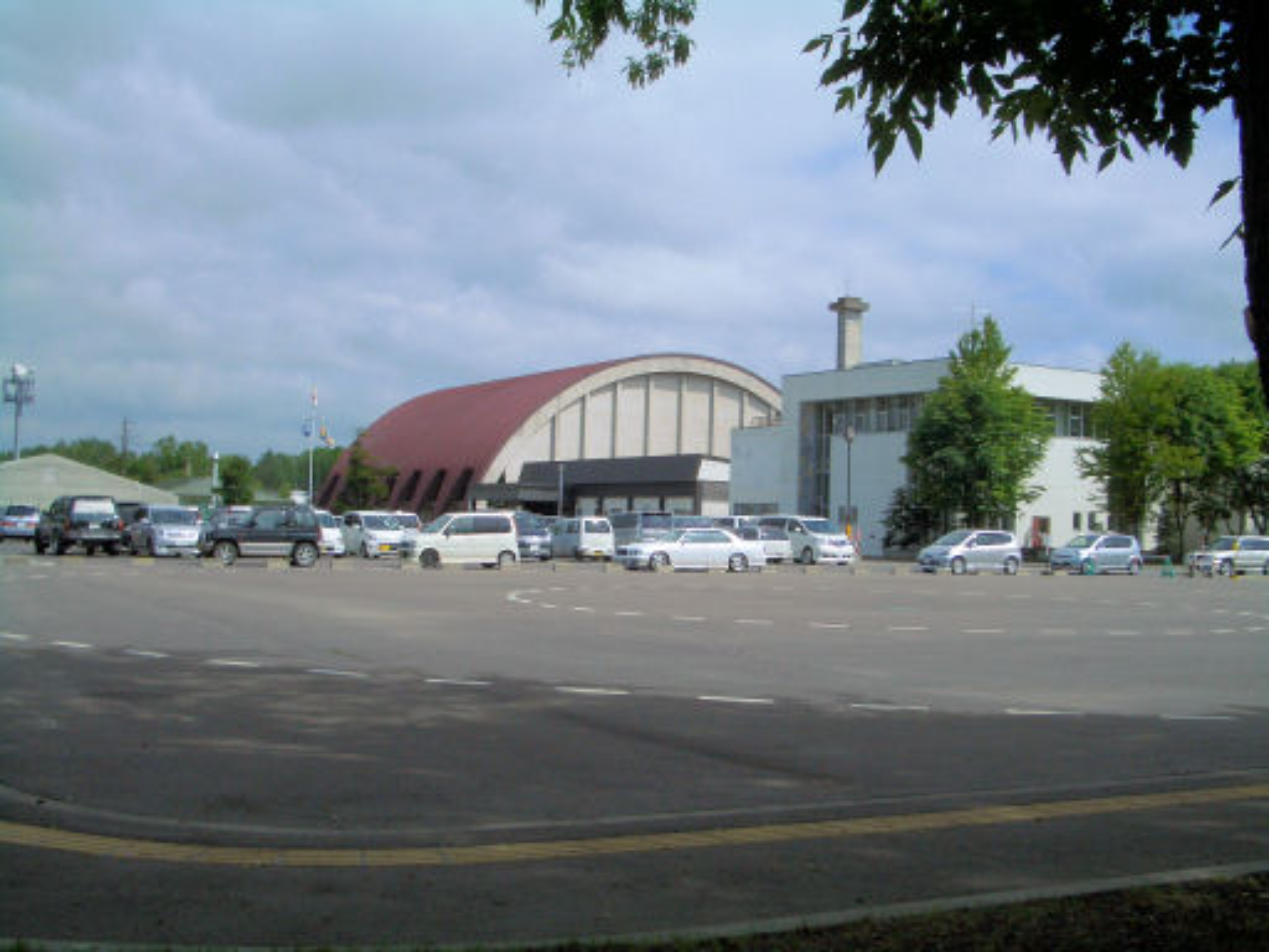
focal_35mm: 41
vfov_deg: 35.1
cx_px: 634
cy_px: 476
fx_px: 1503
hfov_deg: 45.8
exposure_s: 1/1250
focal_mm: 6.8
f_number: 4.6
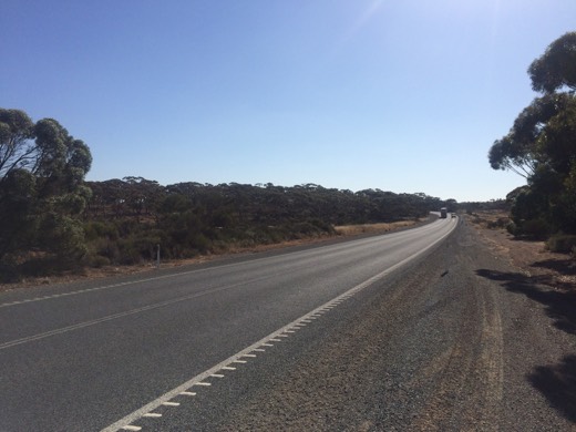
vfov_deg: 48.2
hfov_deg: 61.7
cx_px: 288
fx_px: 483
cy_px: 216
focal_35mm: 29
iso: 40
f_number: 2.2
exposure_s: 1/5128
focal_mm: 4.15
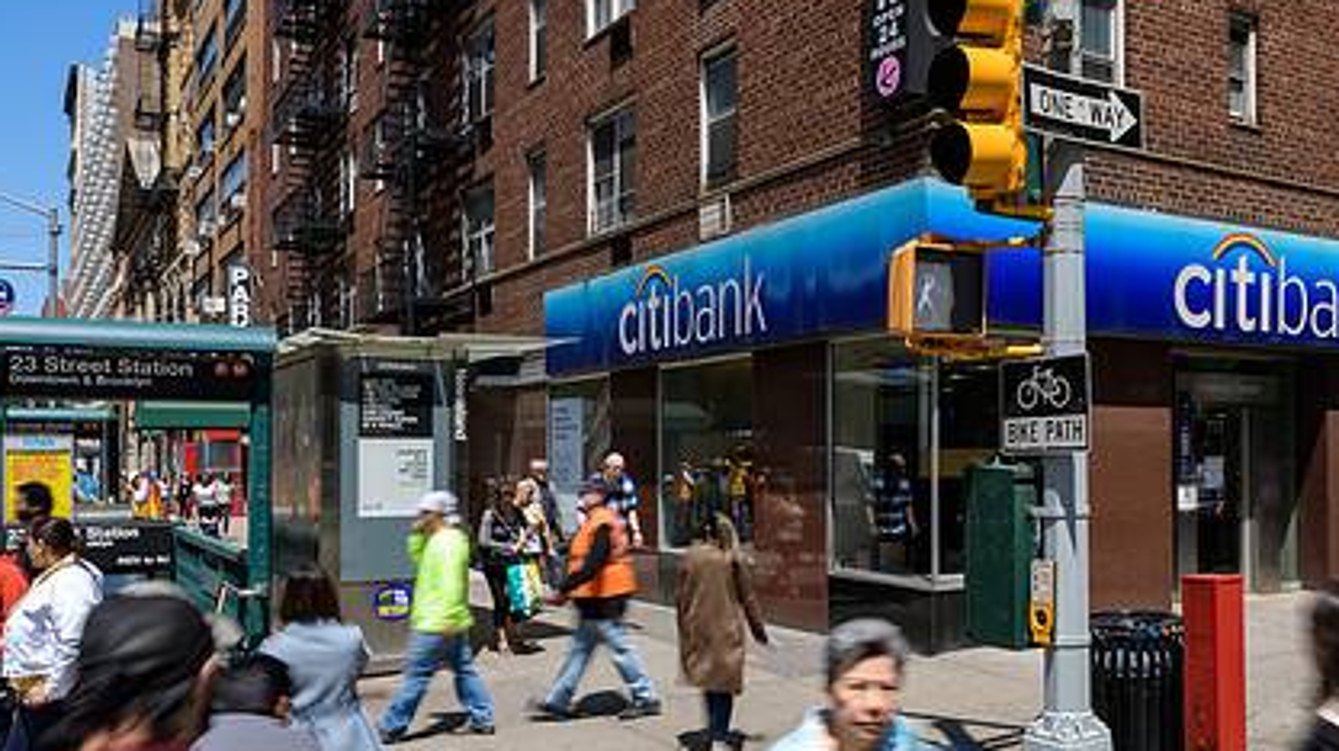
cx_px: 912
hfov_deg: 55.3
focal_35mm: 35
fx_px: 1242
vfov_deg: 33.6
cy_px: 425
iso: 31
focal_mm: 24
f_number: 20
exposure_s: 1/15
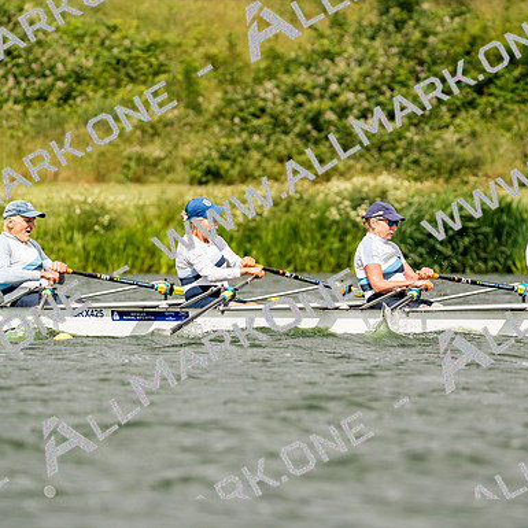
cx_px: 321
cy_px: 264
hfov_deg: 4.4
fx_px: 6903
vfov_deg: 4.4
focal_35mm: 400
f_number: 6.3
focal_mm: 312
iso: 200
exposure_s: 1/2000
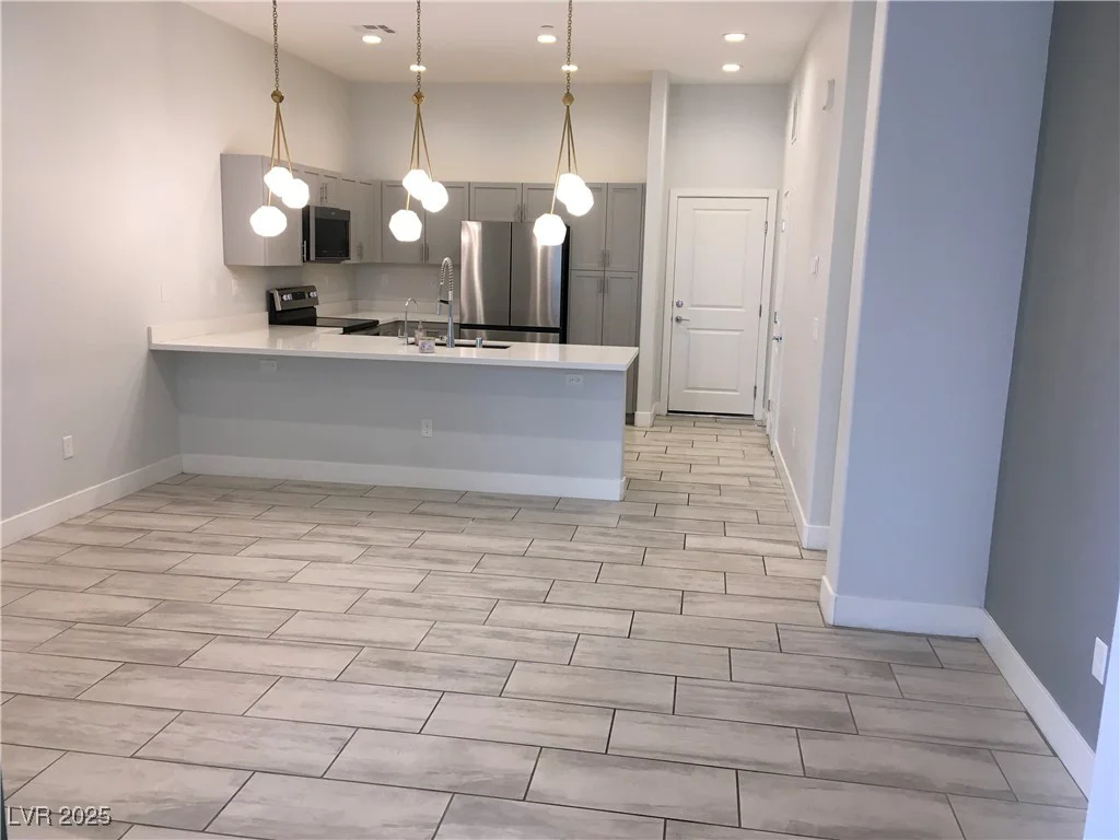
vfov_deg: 48.2
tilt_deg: -9.6
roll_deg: -1.3
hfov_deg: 61.7
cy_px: 420
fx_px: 938
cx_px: 560
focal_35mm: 29
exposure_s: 1/30
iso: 32
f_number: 2.2
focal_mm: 4.15
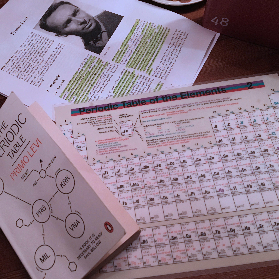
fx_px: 319
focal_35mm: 35
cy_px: 140
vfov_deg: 47.2
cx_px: 106
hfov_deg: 46.8
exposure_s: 1/33
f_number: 2.2
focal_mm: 4.15
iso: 160
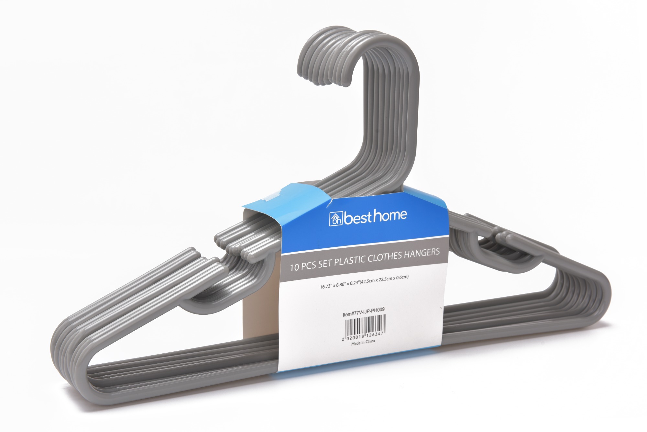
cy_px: 216
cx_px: 324
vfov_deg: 22.6
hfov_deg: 33.4
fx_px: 1078
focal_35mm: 60
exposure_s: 1/125
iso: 100
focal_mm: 60
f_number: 11
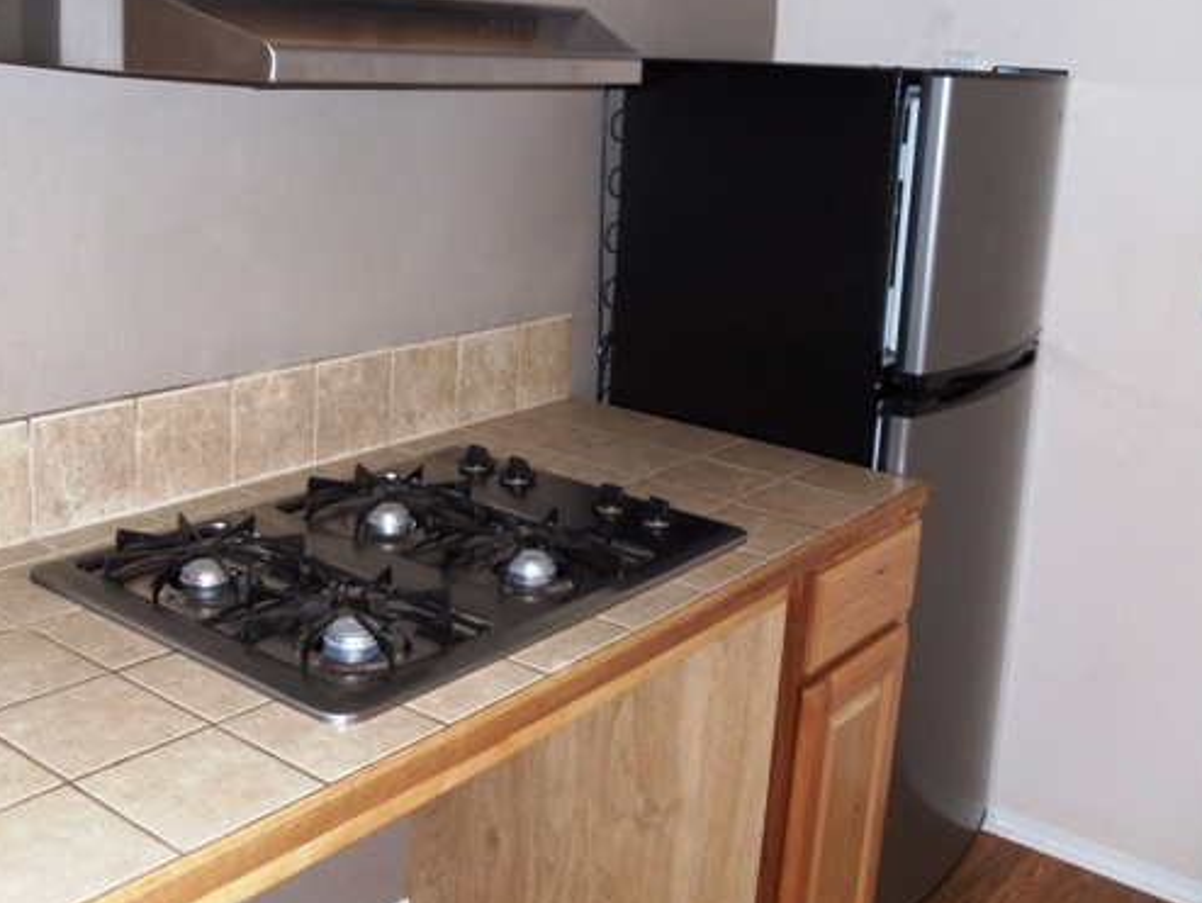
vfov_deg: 25.6
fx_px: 1980
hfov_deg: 33.7
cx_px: 494
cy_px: 370
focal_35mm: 57
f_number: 3.5
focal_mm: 6
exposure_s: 1/30
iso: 400
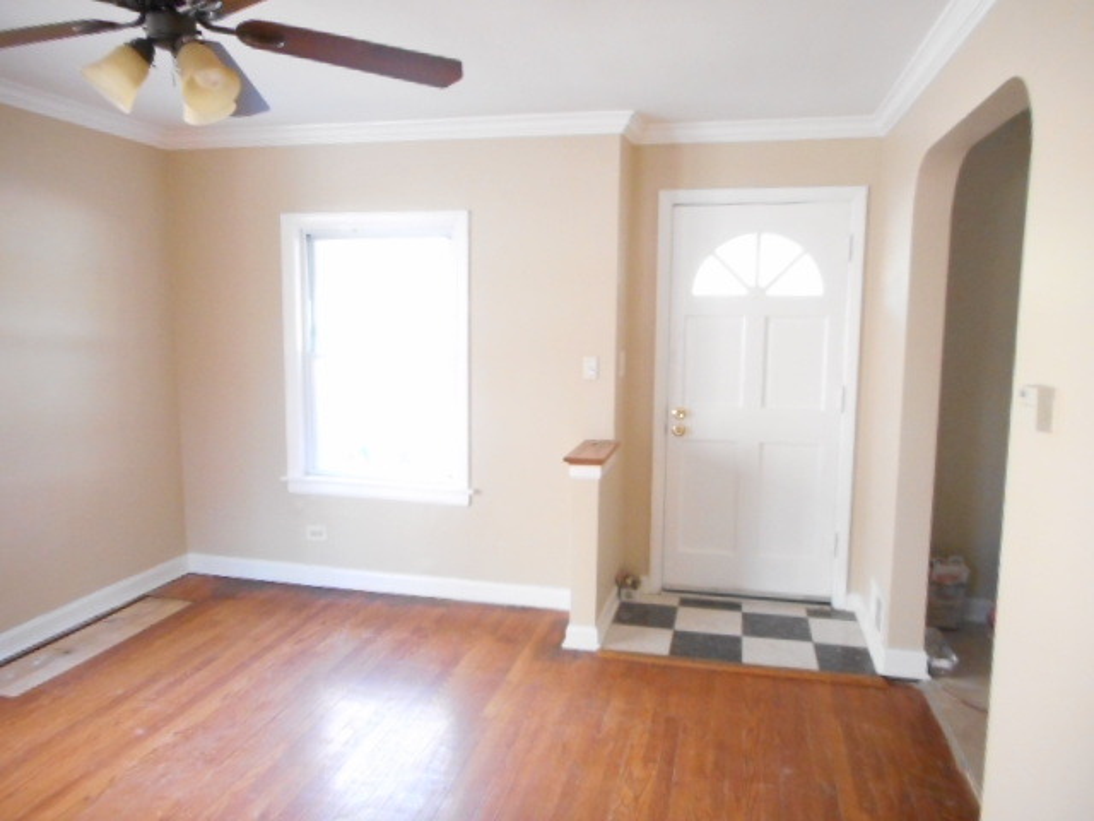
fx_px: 790
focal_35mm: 25
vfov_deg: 54.9
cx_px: 547
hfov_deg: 69.4
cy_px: 410
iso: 800
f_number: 3.7
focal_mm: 4.5
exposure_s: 1/60
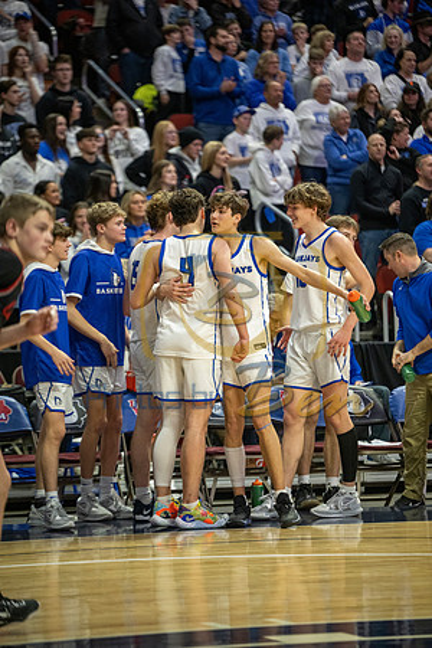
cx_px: 216
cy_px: 324
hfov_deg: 8.3
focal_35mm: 165
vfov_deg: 12.5
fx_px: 2970
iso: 2500
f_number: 2.8
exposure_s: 1/1000
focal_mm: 165
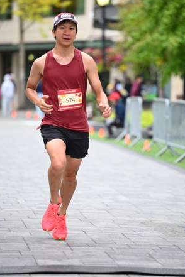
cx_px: 88
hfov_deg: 6.5
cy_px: 119
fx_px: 1634
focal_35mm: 212
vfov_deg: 9.7
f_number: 2.8
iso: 1250
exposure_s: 1/1600
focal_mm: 170
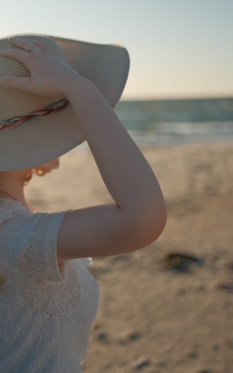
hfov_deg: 25.6
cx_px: 61
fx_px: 508
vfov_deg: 40.0
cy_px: 137
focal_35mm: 50
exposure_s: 1/1300
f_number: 2.8
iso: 200
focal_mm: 45
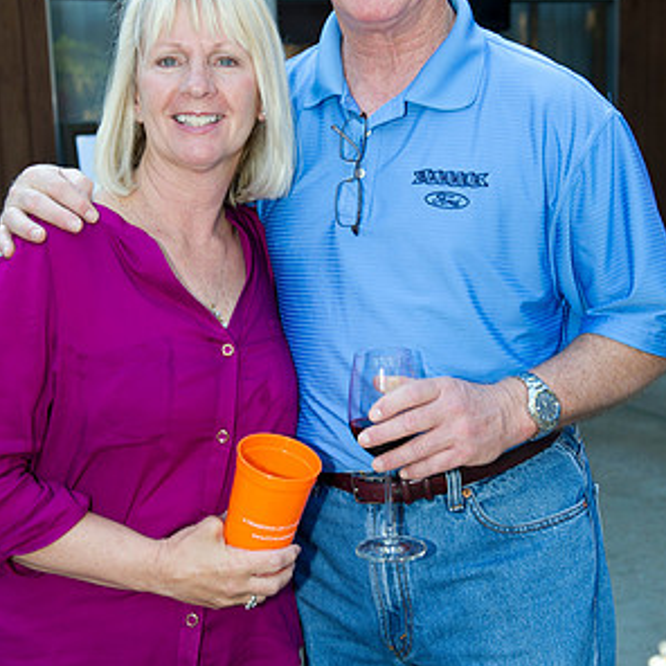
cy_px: 256
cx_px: 334
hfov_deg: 29.6
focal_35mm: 58
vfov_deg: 29.5
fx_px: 1262
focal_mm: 45
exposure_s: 1/125
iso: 320
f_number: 4.5
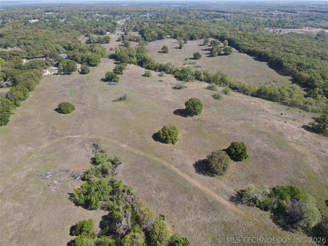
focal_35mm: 24
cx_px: 164
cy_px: 123
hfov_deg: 71.6
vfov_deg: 56.8
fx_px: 227
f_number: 2.8
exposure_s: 1/400
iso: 100
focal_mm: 4.5
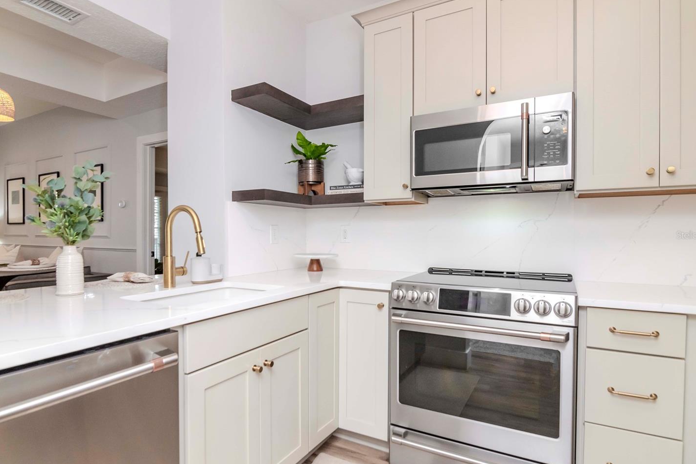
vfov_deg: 65.8
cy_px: 235
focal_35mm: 19
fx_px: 359
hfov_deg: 88.2
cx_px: 328
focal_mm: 11
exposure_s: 1/125
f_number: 5.6
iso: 640
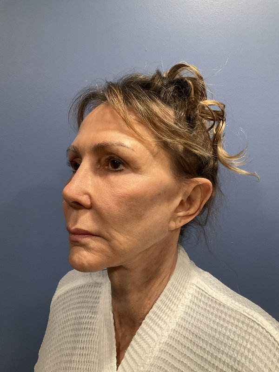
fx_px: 312
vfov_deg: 61.7
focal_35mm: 29
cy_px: 186
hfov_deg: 48.2
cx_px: 140
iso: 100
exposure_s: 1/60
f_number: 1.8
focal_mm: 3
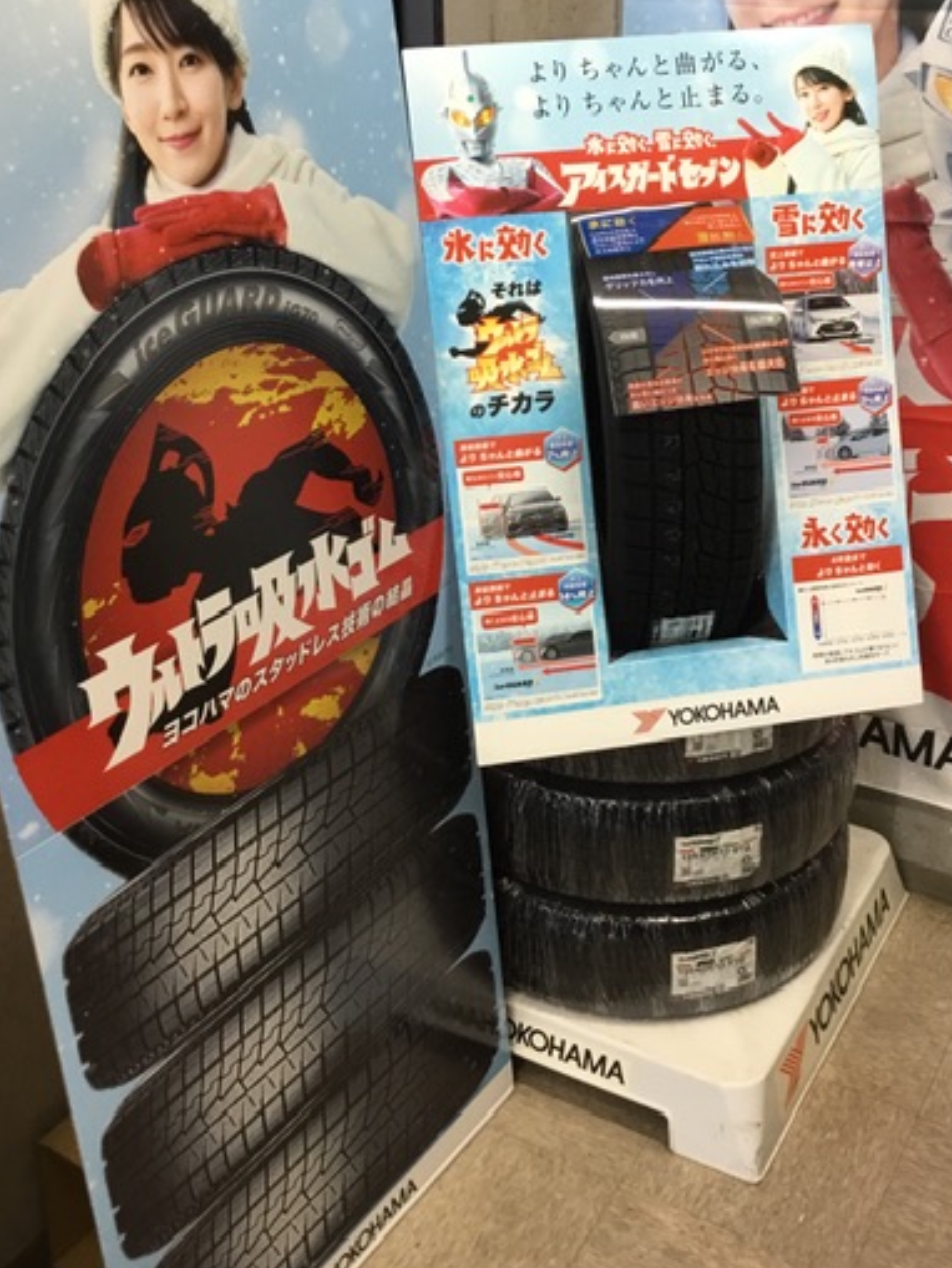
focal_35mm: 39
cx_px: 548
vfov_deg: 47.7
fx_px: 1429
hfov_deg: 36.8
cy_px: 546
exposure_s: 1/30
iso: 40
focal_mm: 3.3
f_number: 2.4
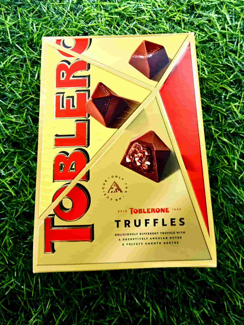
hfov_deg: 58.9
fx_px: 216
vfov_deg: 73.9
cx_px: 122
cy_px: 162
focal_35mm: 23
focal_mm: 5.4
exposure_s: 1/86.2
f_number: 1.8
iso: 25
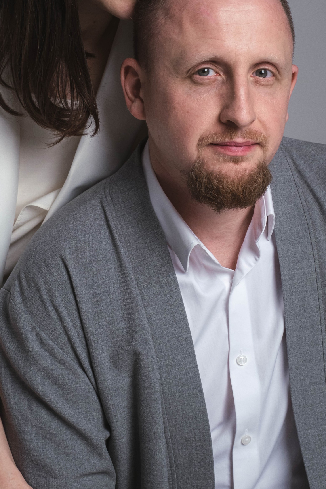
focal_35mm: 92
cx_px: 148
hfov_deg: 14.9
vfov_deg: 22.1
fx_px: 1249
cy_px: 164
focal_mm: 35
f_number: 6.4
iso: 500
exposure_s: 1/125
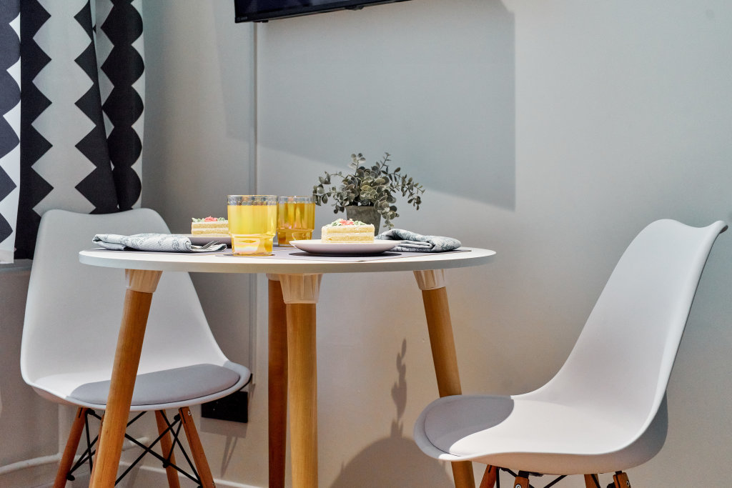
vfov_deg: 27.5
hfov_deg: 40.3
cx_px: 366
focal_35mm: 49
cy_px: 244
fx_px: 996
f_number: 5.6
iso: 1250
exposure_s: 1/125
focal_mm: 49
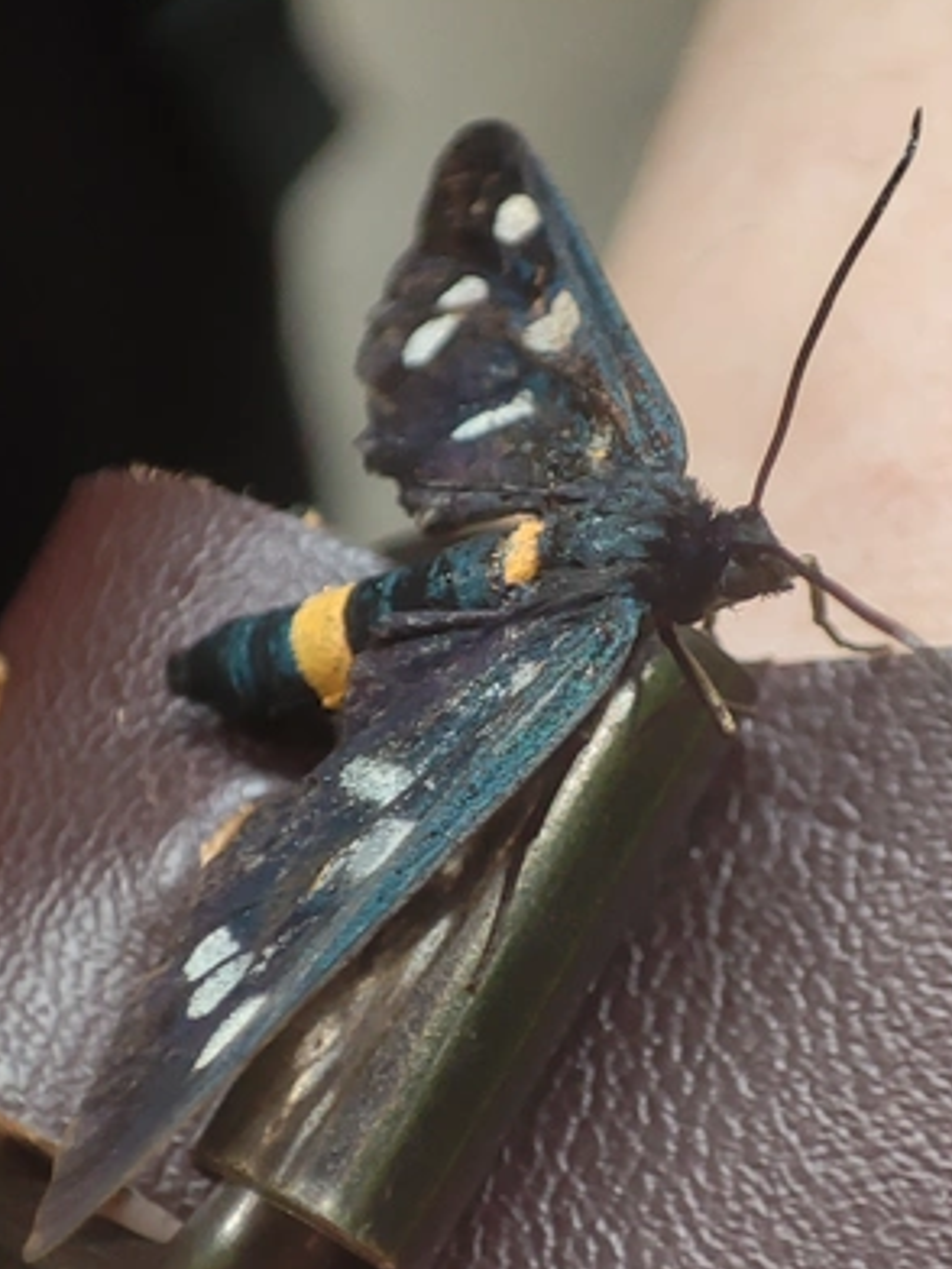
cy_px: 677
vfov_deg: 24.4
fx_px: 2934
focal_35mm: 80
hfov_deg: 18.4
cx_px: 576
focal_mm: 4.1
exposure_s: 1/155
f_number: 2.4
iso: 50
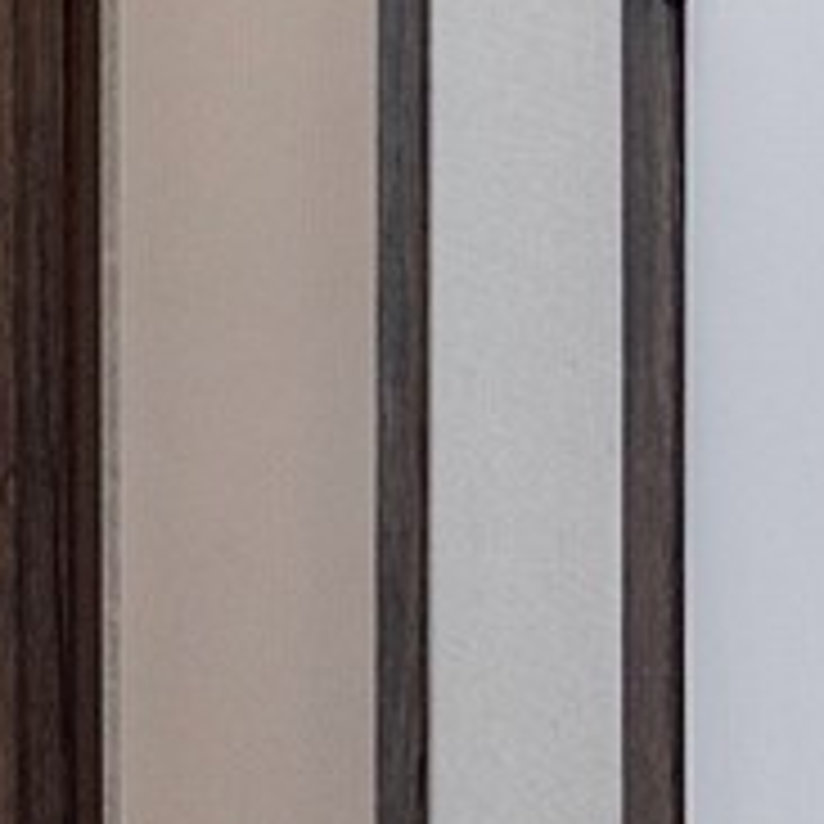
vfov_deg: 10.5
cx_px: -2454
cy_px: -396
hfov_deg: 7.6
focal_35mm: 161
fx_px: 4336
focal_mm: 16
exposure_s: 1/15
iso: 100
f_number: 9
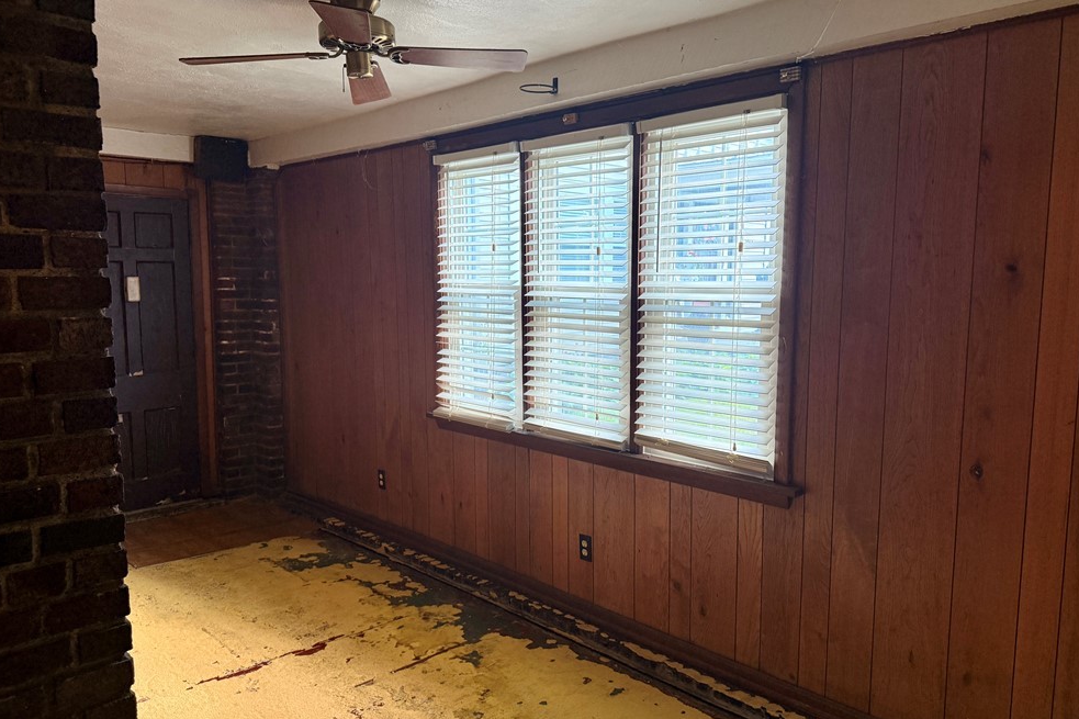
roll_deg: +0.2
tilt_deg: -6.6
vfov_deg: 49.5
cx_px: 521
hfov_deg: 69.4
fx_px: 779
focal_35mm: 26
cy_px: 369
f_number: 1.78
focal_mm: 6.76
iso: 200
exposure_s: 1/60
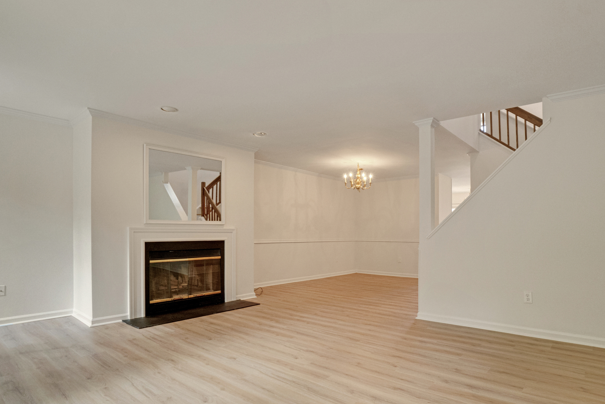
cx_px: 347
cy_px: 241
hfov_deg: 86.3
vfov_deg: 64.0
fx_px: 319
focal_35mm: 19
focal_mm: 10
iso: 1600
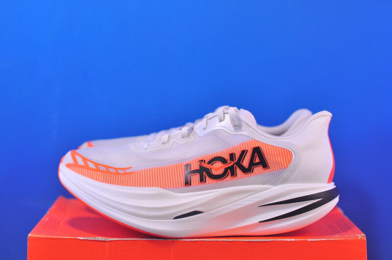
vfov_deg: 18.1
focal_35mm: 75
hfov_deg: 27.0
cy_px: 130
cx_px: 196
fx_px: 816
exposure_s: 1/320
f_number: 2.5
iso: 250
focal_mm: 50
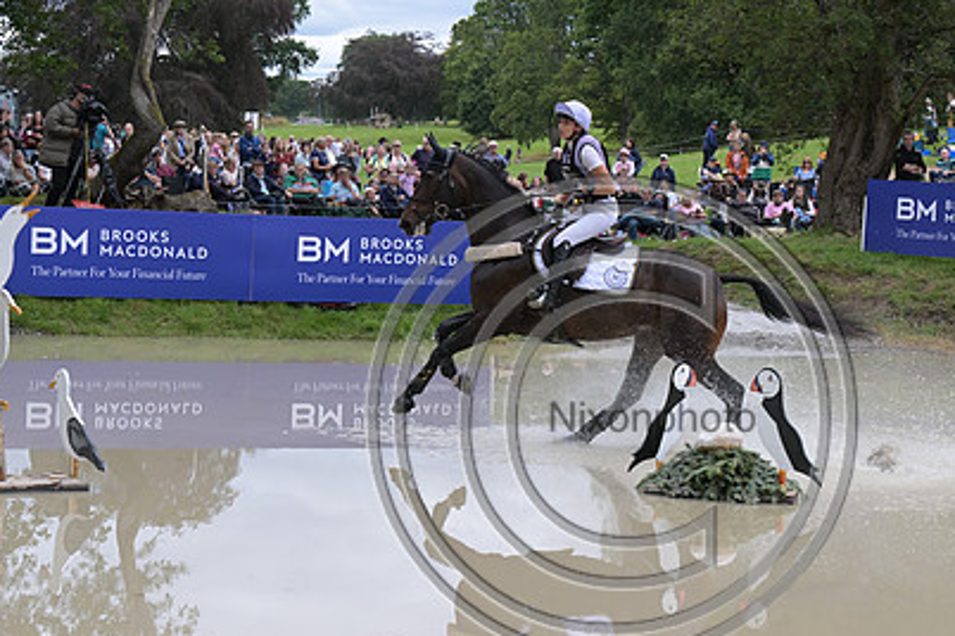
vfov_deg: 13.5
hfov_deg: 20.2
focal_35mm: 101
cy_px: 386
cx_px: 584
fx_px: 2679
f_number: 5.6
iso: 900
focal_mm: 70
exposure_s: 1/1250
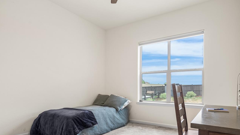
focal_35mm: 21
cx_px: 142
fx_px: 134
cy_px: 90
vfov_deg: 52.5
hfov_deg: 83.0
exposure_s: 1/1.25
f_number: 8
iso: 200
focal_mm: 16
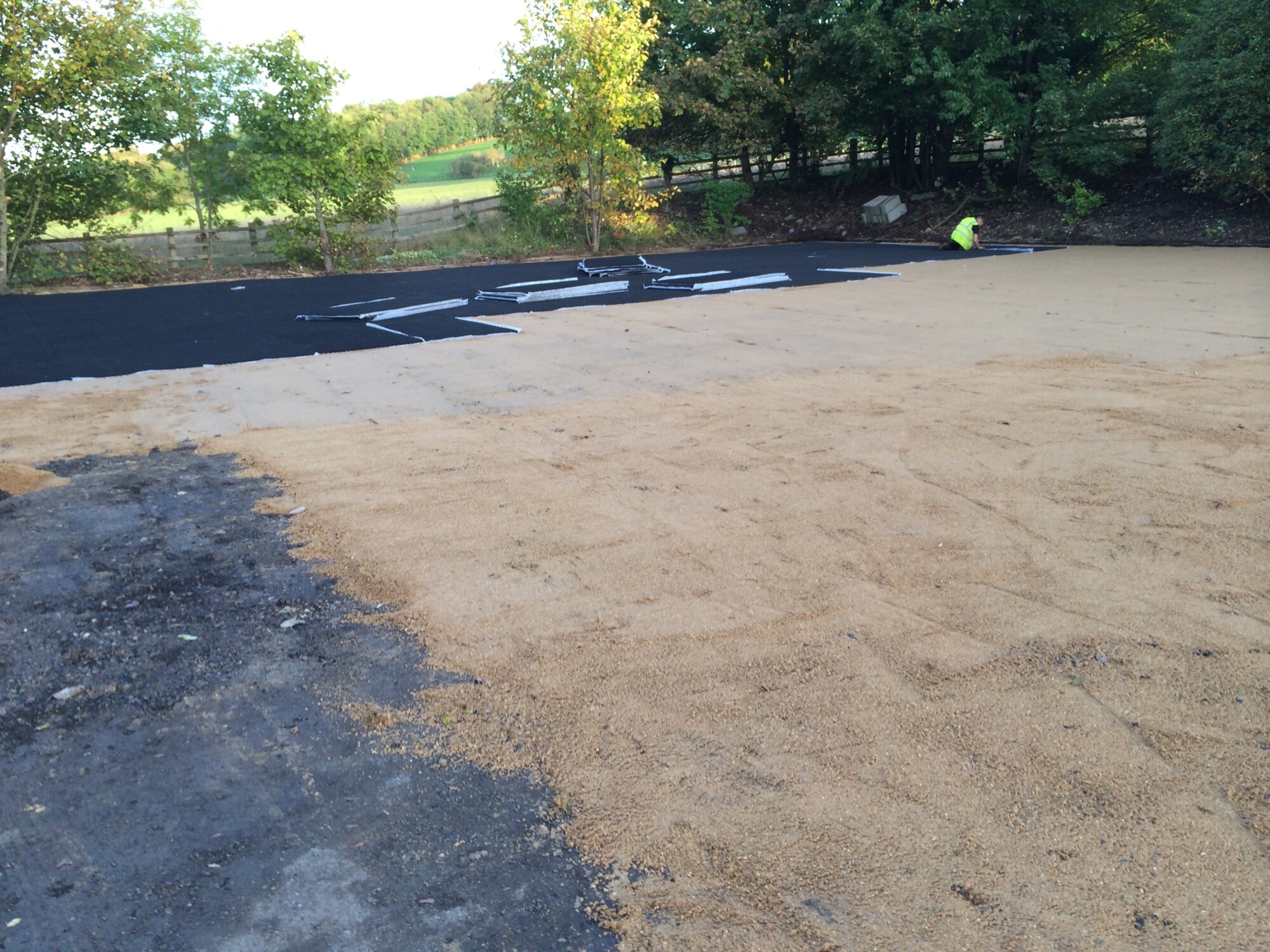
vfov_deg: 46.8
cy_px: 476
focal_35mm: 30
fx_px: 1101
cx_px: 635
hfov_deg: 60.0
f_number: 2.2
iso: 64
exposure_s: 1/120
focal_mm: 4.12
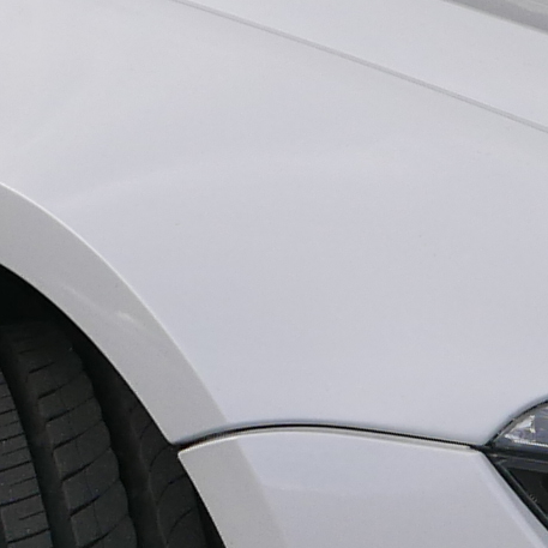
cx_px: 354
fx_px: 7970
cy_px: 165
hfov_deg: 3.9
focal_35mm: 445
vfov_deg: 3.9
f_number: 5.6
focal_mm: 25.4
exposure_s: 1/500
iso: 200
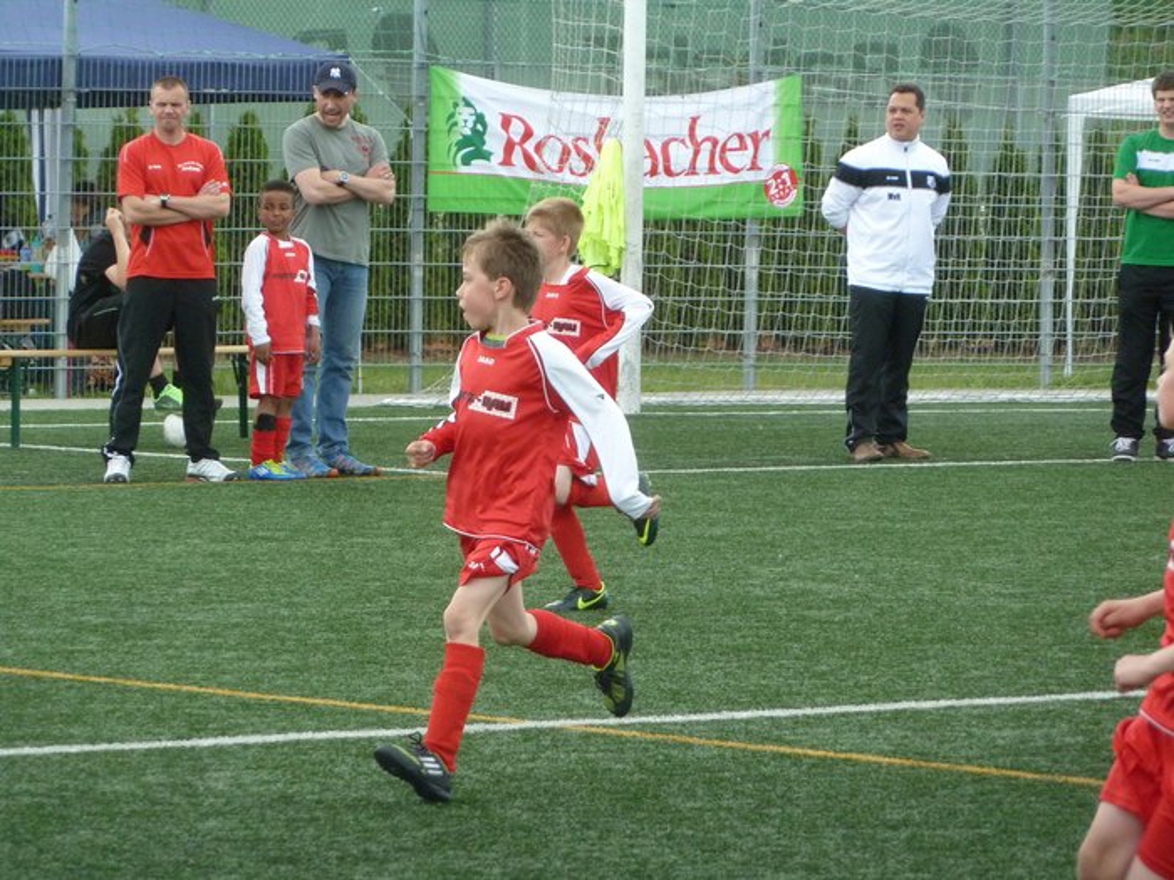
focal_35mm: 260
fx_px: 8818
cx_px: 587
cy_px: 440
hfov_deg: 7.6
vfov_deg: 5.7
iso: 320
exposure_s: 1/500
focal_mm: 42.6
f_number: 4.7
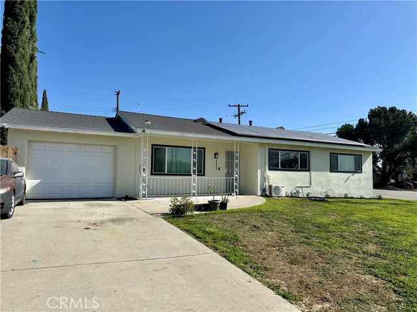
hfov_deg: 71.6
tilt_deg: +3.8
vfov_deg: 56.8
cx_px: 208
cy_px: 156
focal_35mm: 24
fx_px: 289
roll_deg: -0.5
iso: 80
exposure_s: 1/5525
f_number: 1.78
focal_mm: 6.86
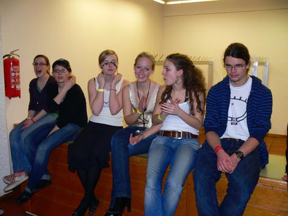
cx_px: 144
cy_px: 108
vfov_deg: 40.7
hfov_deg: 52.6
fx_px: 291
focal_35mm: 35
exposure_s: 1/30
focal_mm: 7.4
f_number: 2.8
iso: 100
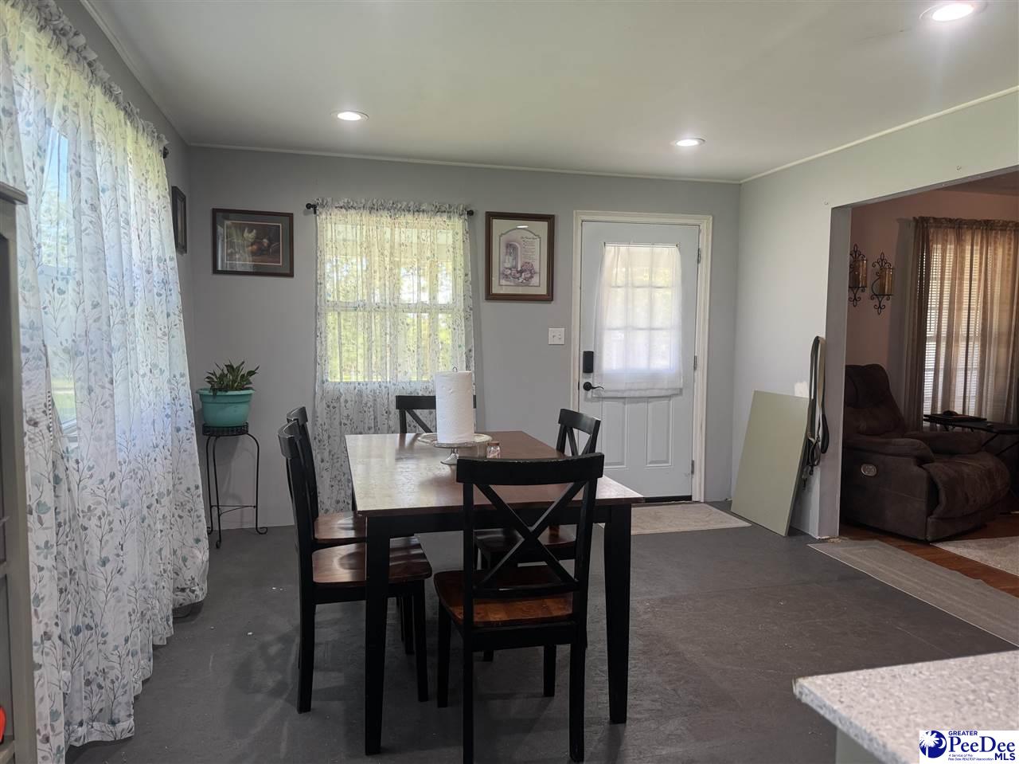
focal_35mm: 24
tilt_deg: -4.7
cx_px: 510
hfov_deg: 71.6
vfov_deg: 56.8
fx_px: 706
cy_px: 382
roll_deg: -0.1
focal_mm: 6.76
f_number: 1.78
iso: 125
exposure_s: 1/120
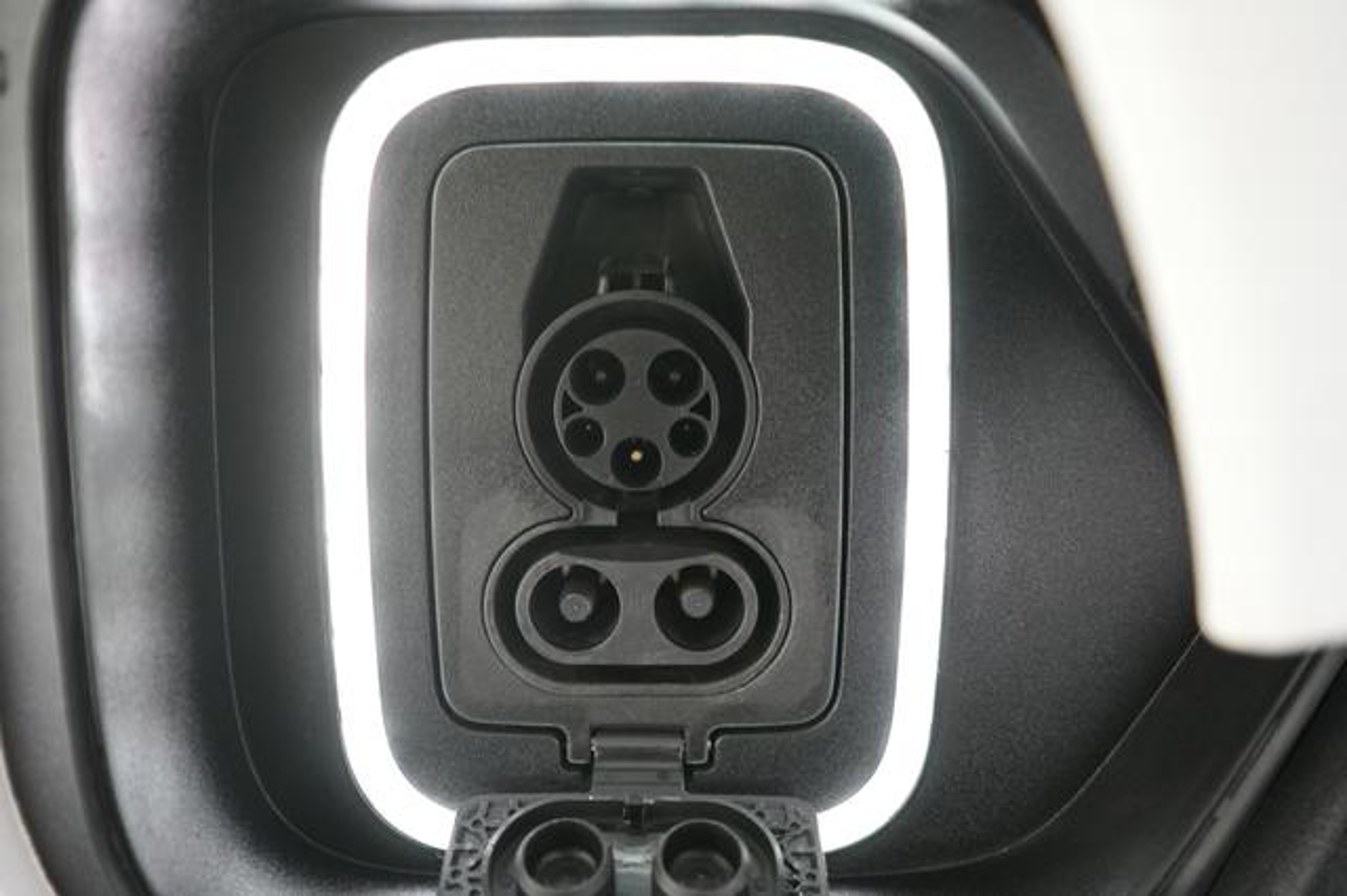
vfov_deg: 47.9
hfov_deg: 67.4
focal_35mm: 27
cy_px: 448
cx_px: 674
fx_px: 1010
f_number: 2.8
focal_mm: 27
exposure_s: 1/60
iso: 2500
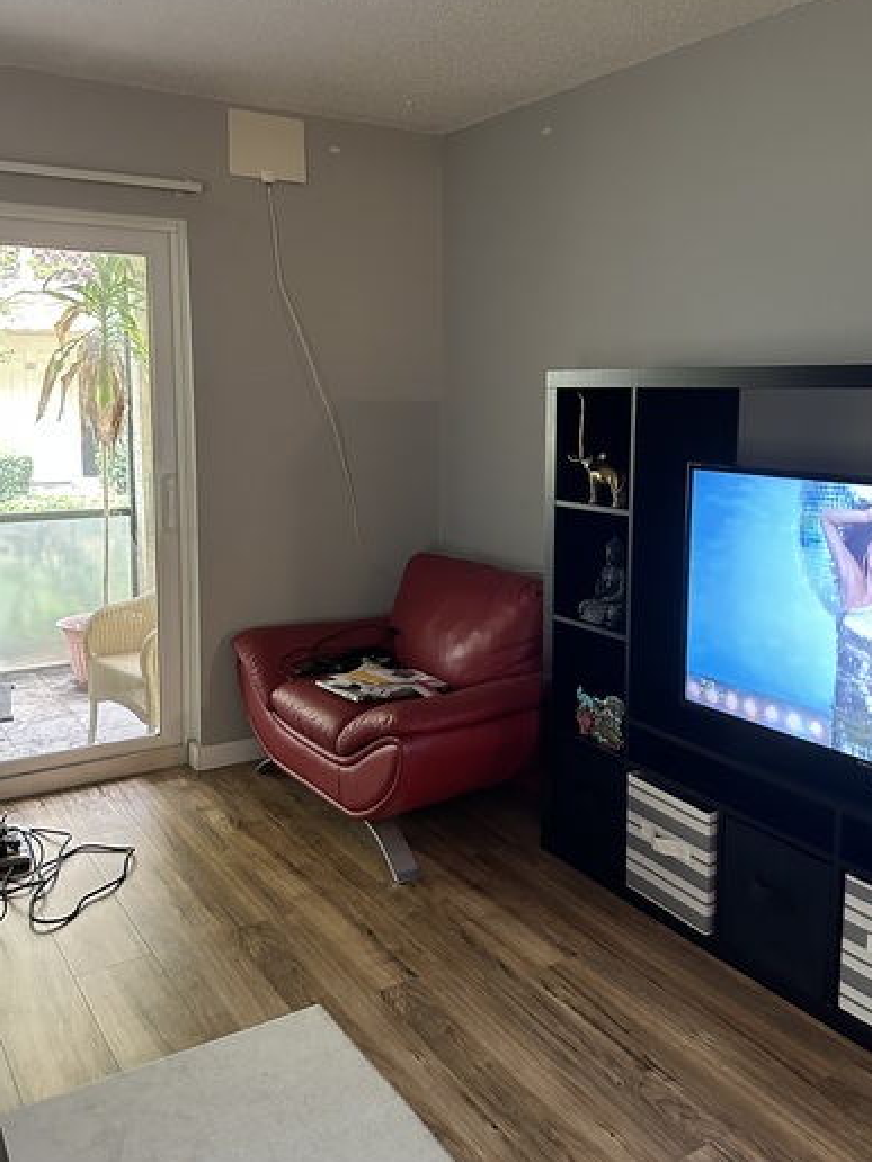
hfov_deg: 45.4
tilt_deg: -8.2
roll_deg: +0.5
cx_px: 489
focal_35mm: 31
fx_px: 1041
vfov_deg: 58.2
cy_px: 521
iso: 640
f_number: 1.78
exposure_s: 1/40
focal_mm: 6.86
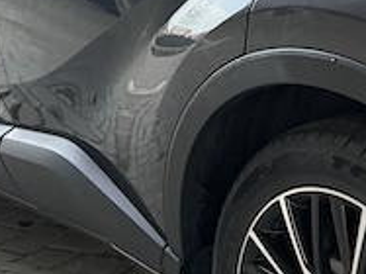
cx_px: 405
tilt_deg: -10.0
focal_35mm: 77
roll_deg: +0.3
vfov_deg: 18.9
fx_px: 814
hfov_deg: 23.7
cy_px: 57
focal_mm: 6.76
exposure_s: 1/60
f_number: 1.78
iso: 640
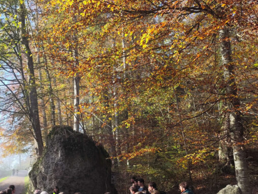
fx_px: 261
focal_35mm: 35
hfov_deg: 51.2
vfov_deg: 39.6
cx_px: 77
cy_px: 146
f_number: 1.6
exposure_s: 1/324
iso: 50
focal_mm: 6.2
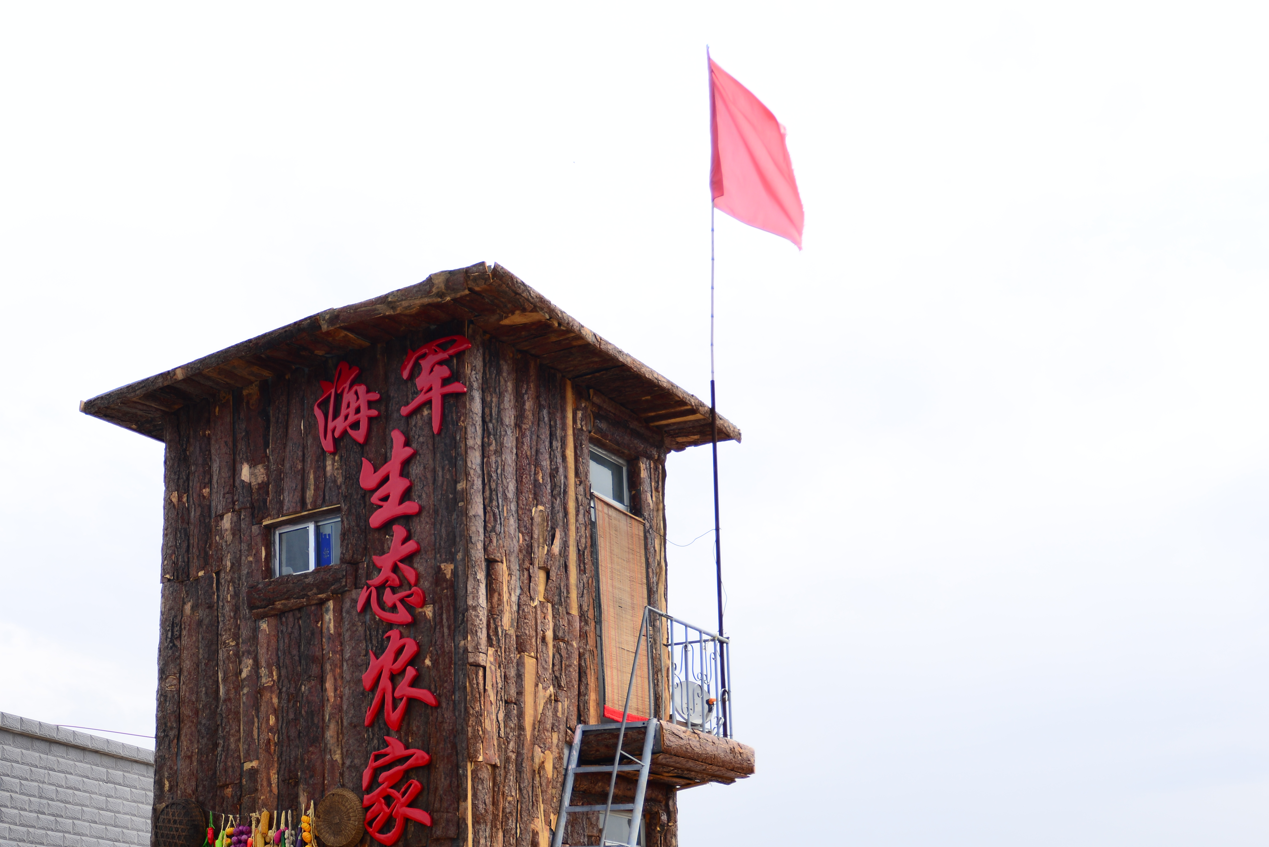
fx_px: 1657
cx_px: 404
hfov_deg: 41.3
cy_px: 622
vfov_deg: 28.3
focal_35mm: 47
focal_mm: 30
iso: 100
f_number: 4.5
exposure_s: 1/500
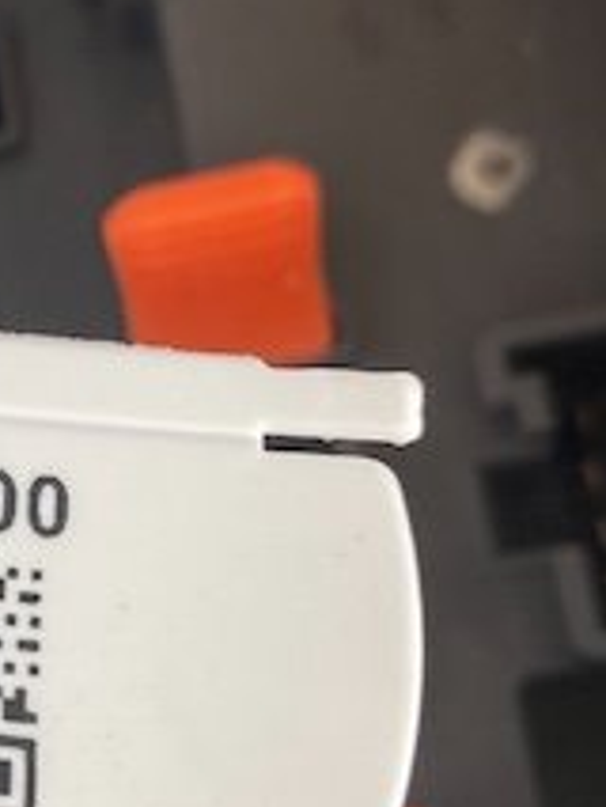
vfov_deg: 25.0
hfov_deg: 17.5
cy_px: 462
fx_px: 1819
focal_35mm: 78
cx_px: -227
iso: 32
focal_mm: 4.25
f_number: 1.8
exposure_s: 1/122
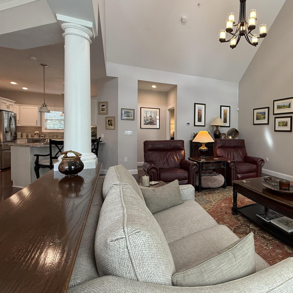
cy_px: 138
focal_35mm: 20
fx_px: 192
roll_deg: -0.5
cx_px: 211
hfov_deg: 71.0
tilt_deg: -1.4
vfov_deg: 74.8
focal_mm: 2.22
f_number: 2.2
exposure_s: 1/120
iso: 320
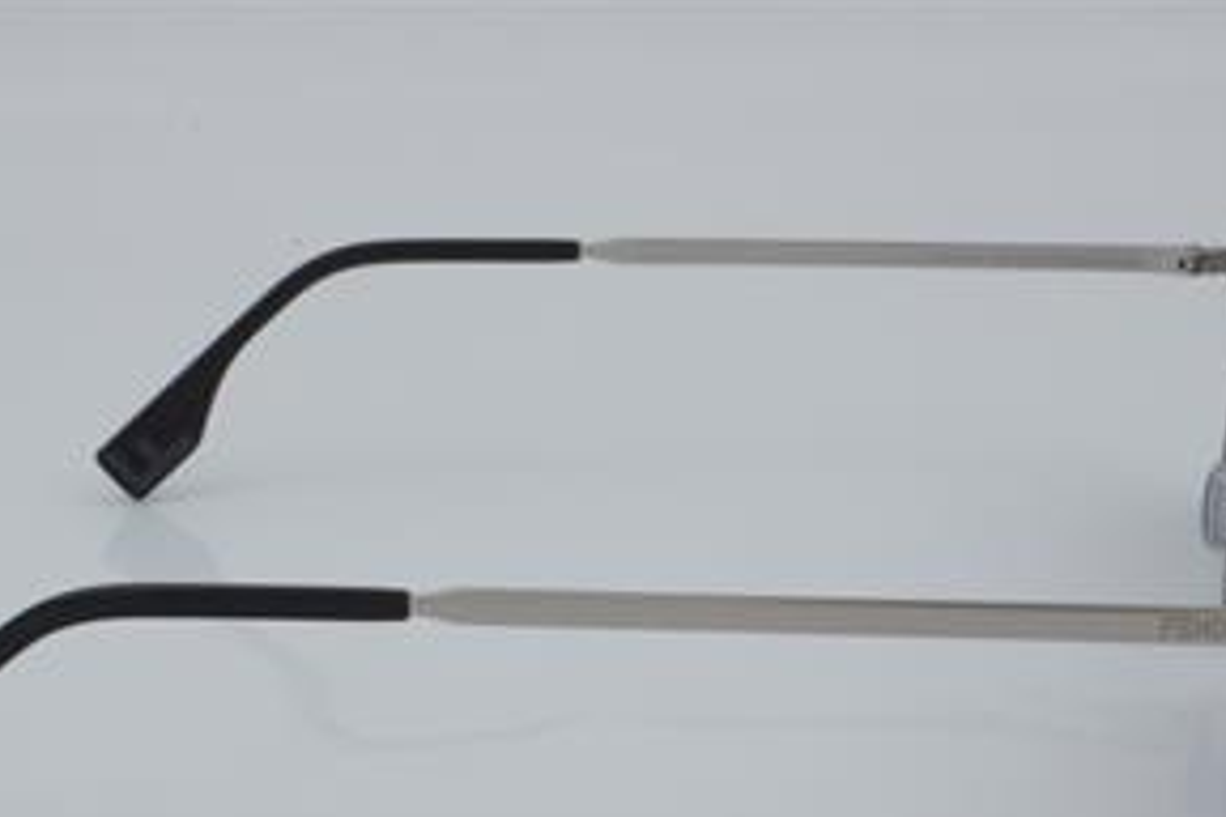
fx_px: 3542
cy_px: 562
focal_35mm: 104
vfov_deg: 13.1
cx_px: 609
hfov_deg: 19.6
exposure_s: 1/4
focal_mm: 50
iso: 100
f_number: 32
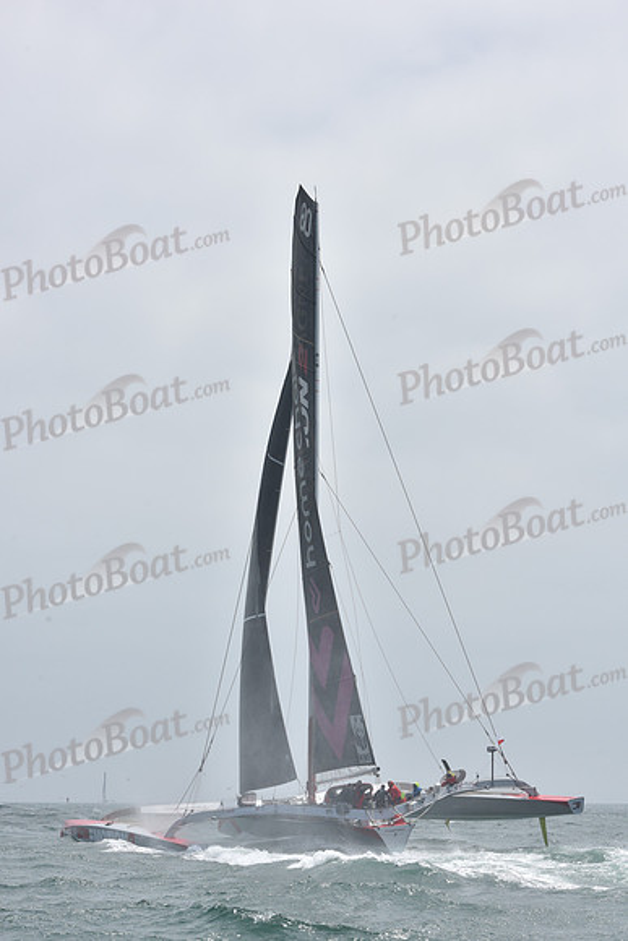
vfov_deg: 28.8
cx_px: 314
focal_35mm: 70
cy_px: 470
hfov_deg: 19.5
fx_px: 1830
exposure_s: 1/1000
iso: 320
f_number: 11
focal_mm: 70
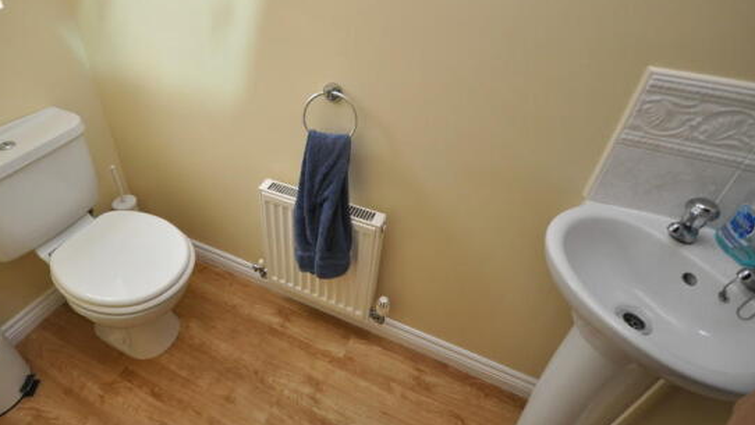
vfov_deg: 57.7
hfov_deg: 88.4
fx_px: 380
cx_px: 301
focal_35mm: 19
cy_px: 163
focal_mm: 10
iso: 800
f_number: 4
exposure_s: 1/60
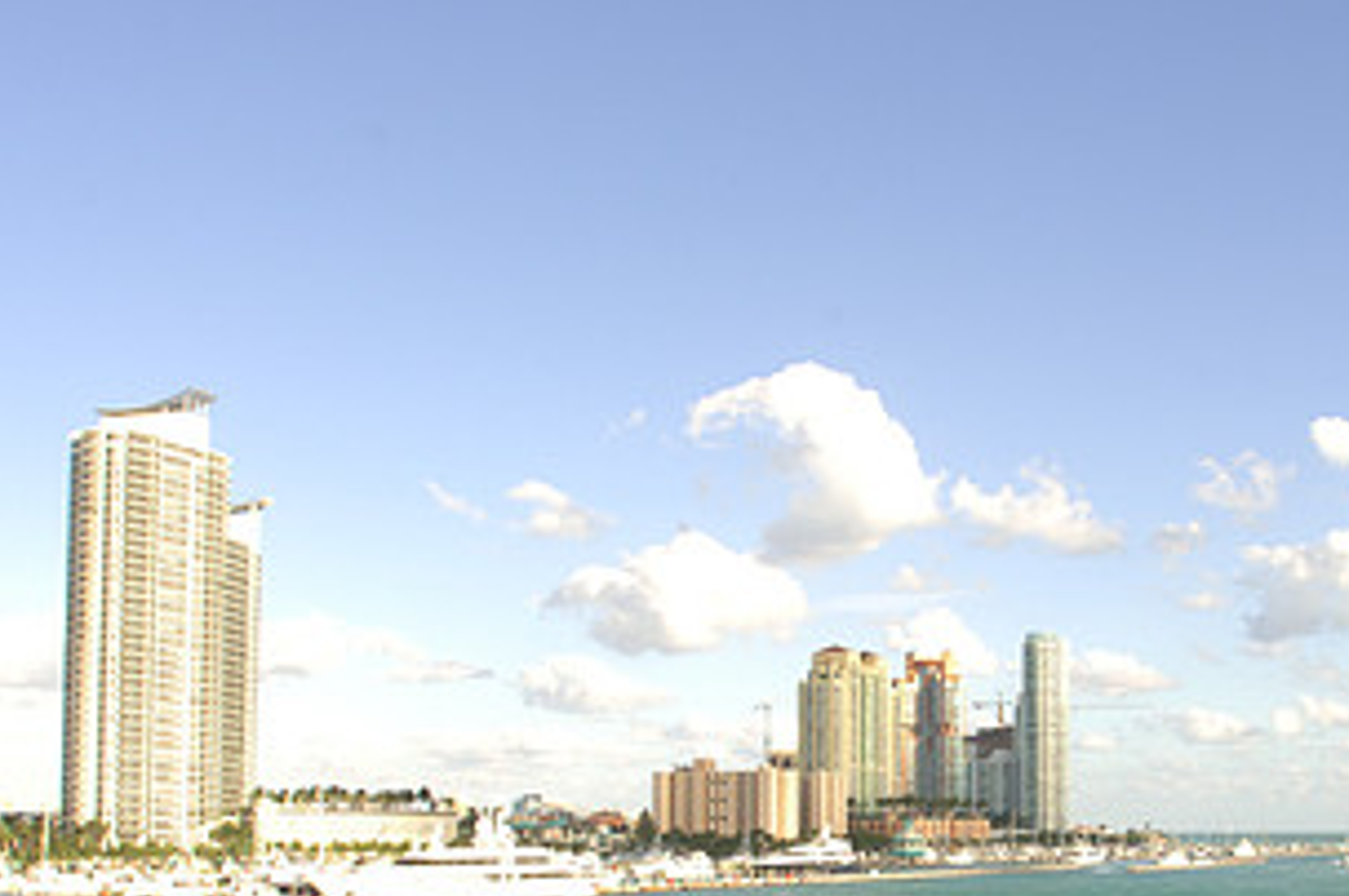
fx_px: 1497
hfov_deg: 47.2
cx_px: 958
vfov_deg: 32.0
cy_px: 770
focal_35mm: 40
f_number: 3.8
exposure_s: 1/60
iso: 100
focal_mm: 14
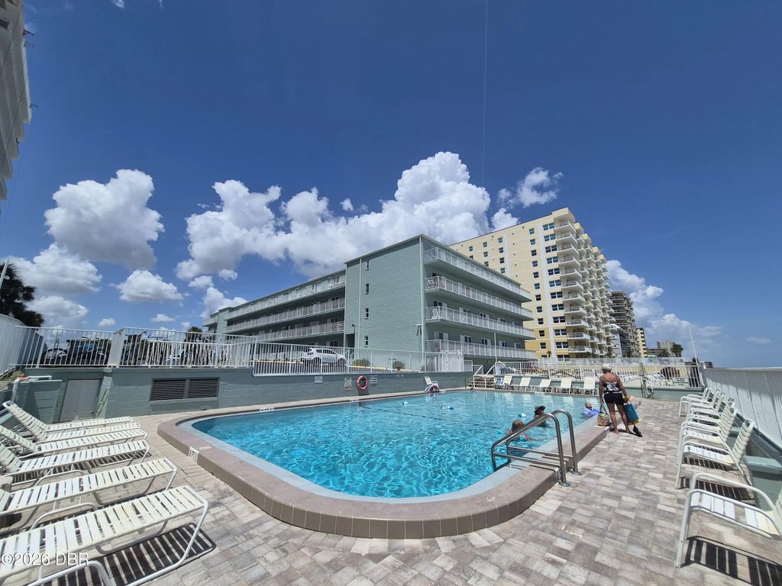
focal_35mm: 13
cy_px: 293
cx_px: 391
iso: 40
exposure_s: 1/3816
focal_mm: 1.74
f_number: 2.2
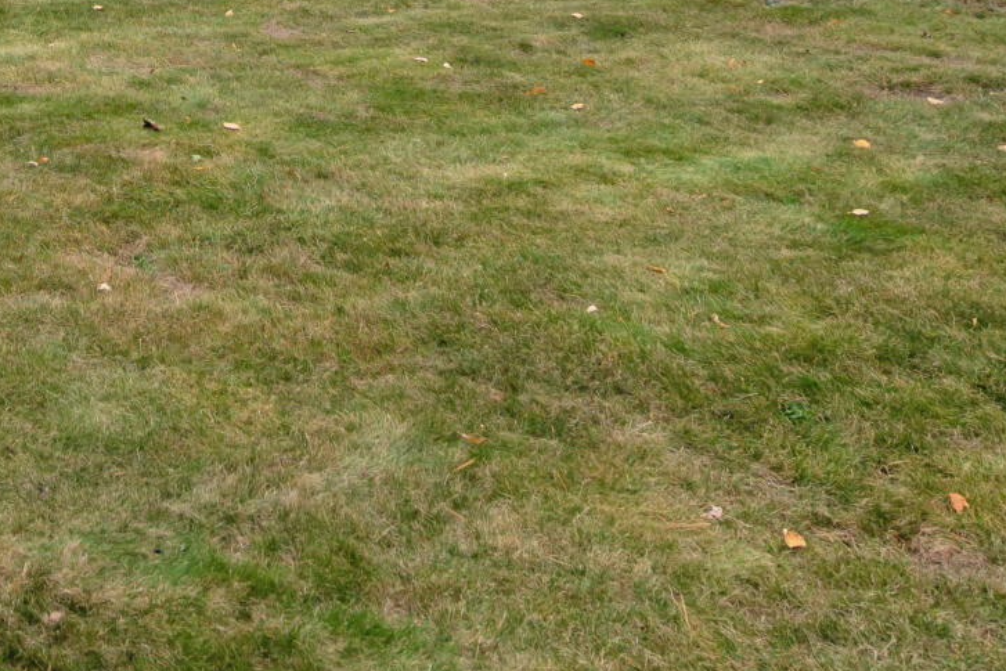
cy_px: -353
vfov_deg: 18.2
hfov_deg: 27.3
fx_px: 1845
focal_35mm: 66
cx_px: -169
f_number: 8
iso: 100
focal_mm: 16
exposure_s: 1/125
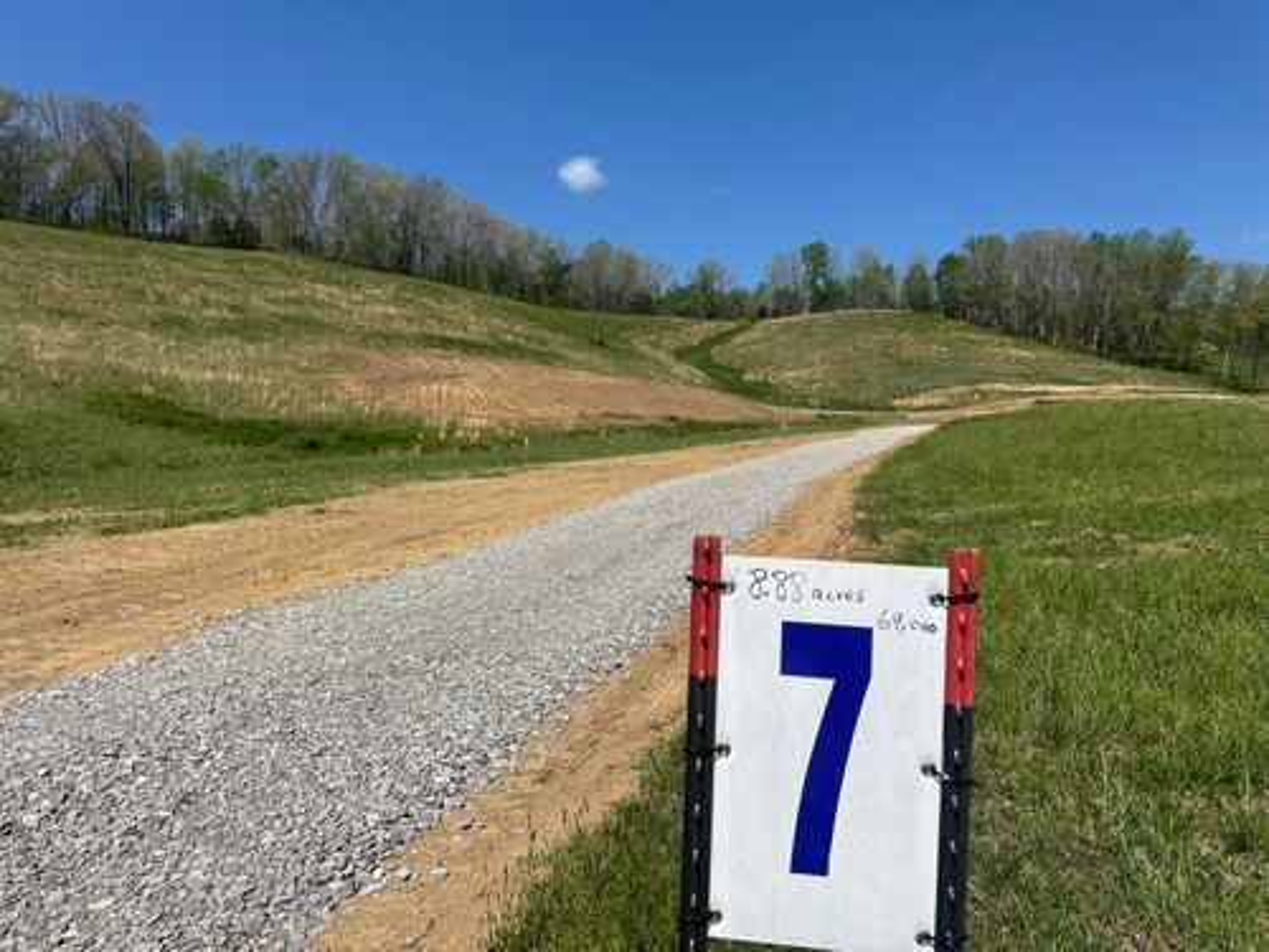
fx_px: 880
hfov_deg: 71.6
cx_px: 634
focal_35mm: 24
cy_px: 476
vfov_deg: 56.8
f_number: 1.78
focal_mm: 6.86
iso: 80
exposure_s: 1/8197
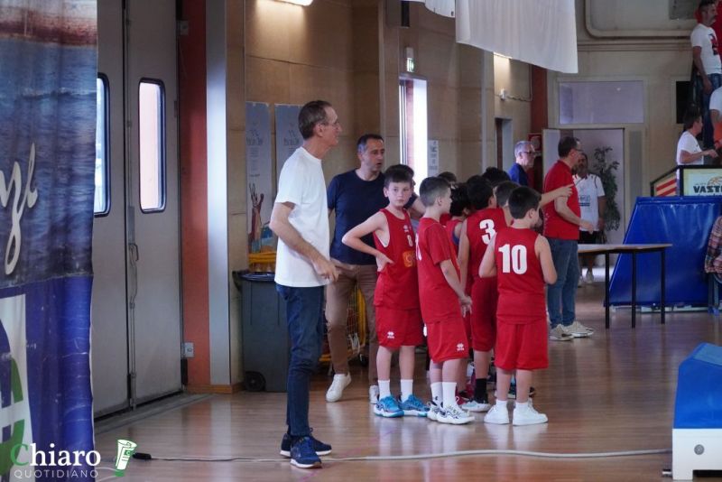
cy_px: 241
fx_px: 2046
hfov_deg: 20.0
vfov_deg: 13.4
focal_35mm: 102
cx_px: 361
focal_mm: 68
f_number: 8
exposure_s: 1/320
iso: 5000
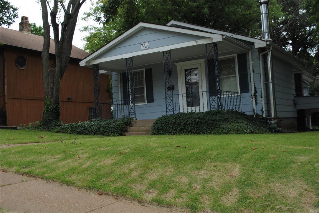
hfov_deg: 46.4
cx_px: 160
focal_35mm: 42
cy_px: 106
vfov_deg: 32.0
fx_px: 372
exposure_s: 1/200
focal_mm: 28
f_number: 5.6
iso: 100
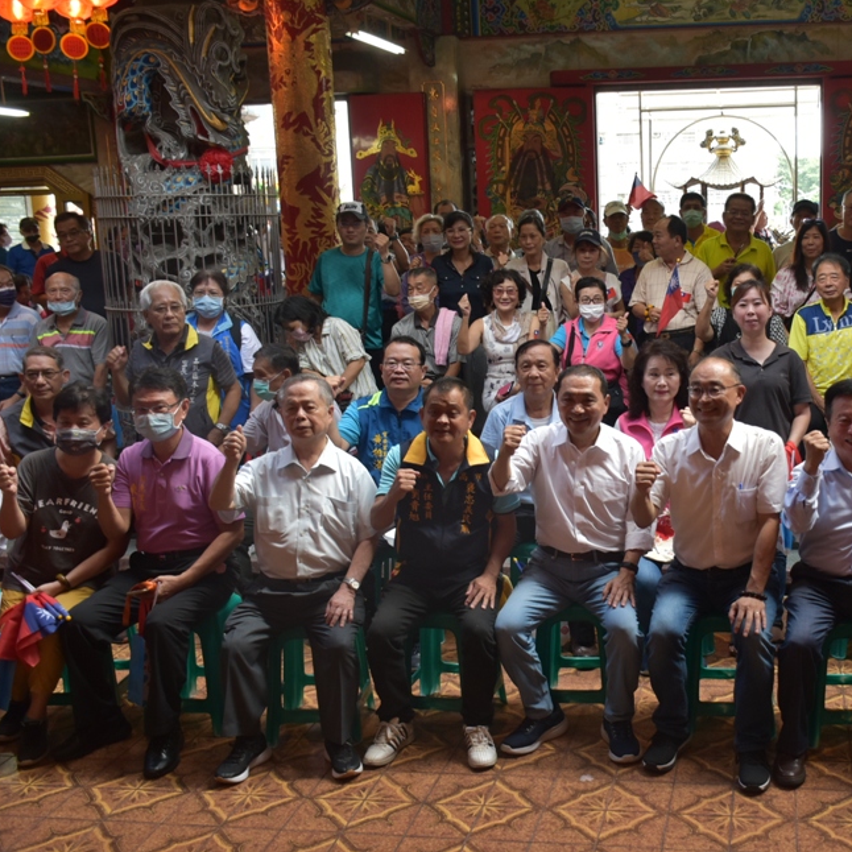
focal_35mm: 39
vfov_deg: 42.8
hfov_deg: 41.6
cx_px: 634
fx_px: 1086
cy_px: 418
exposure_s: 1/60
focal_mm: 20
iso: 400
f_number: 3.5
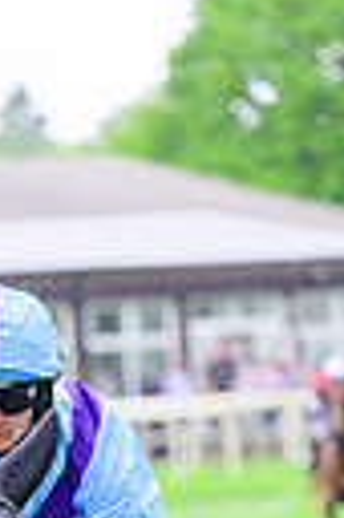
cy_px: 862
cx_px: -16
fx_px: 10606
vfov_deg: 2.8
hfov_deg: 1.9
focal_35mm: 738
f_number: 5.6
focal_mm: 210
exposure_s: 1/1000
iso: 2000
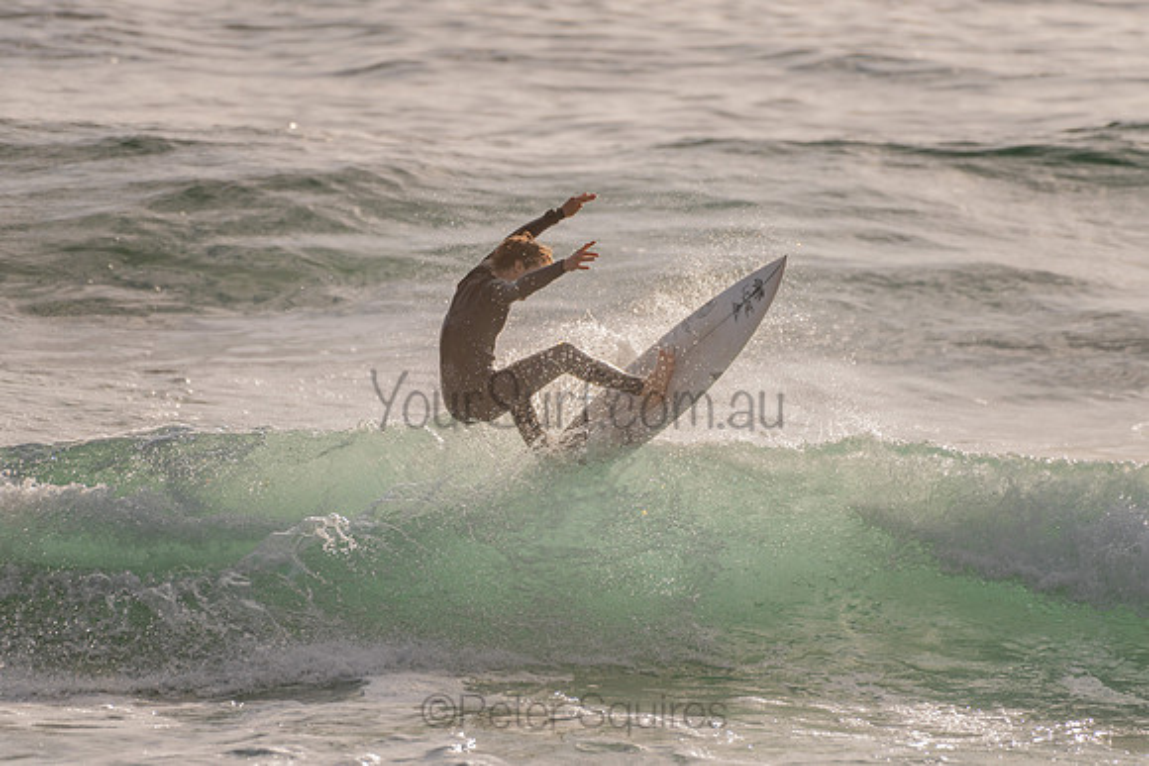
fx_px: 19565
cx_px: 560
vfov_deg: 2.2
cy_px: 372
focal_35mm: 613
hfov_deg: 3.4
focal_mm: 500
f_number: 5.6
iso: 90
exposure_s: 1/2000
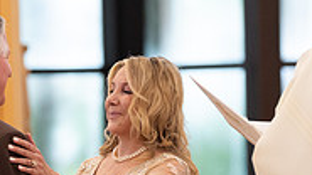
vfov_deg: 2.0
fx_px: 5137
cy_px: 268
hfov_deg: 3.5
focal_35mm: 621
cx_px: 57
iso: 2500
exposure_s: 1/125
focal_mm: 189
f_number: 4
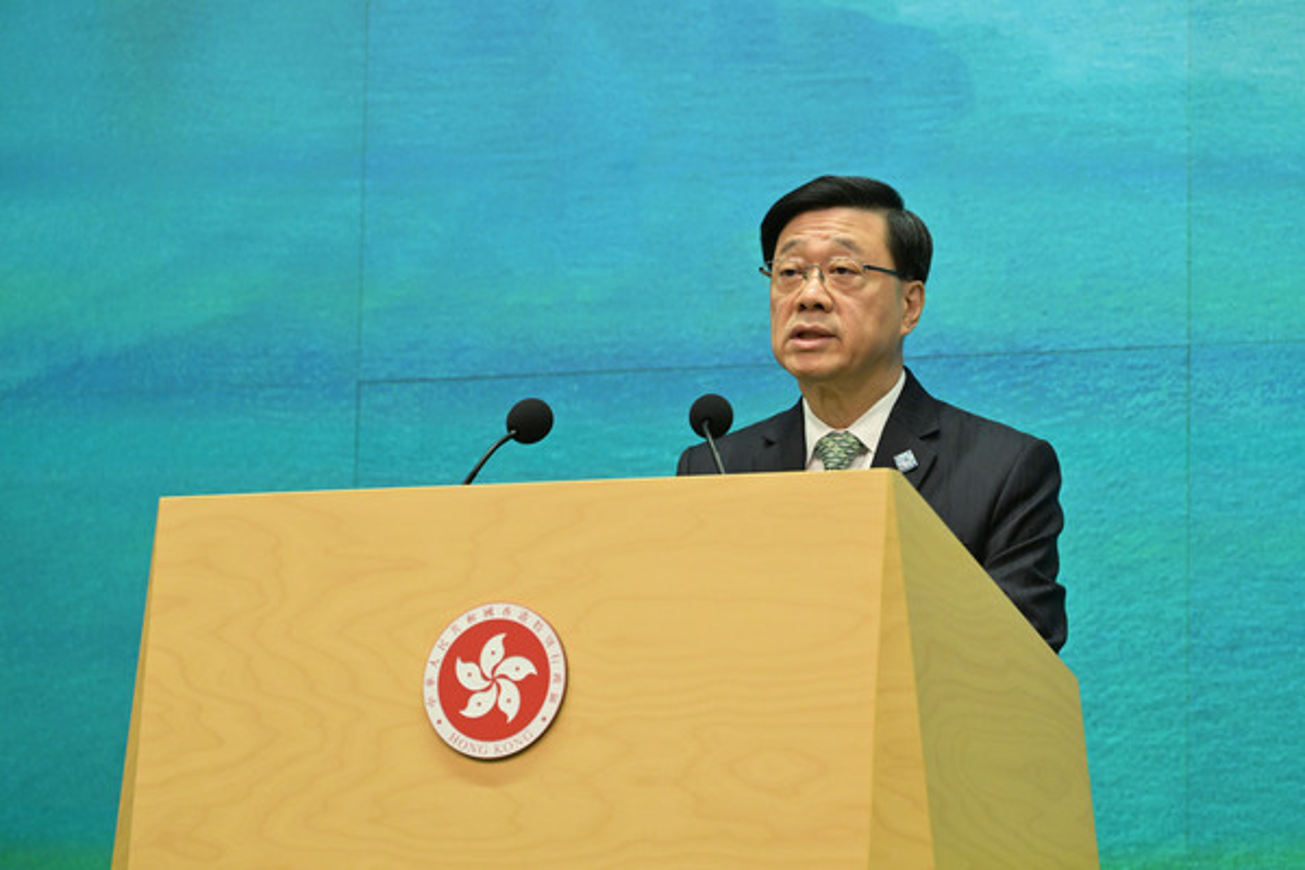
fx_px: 3987
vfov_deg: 12.5
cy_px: 435
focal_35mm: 110
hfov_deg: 18.6
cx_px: 652
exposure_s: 1/100
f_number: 5.6
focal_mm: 110
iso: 3200
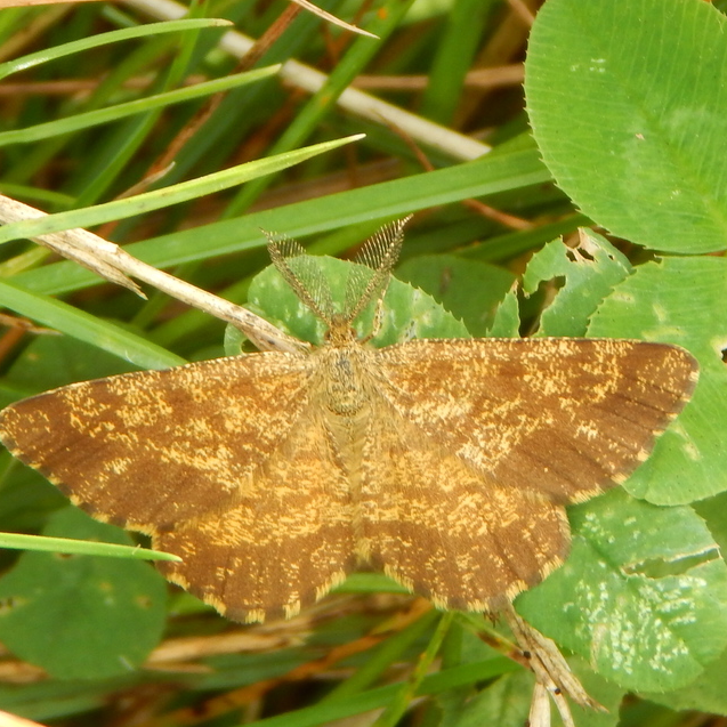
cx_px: 329
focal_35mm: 296
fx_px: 7033
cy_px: 364
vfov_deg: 5.9
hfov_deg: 5.9
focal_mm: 44.9
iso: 125
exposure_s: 1/80
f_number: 5.6
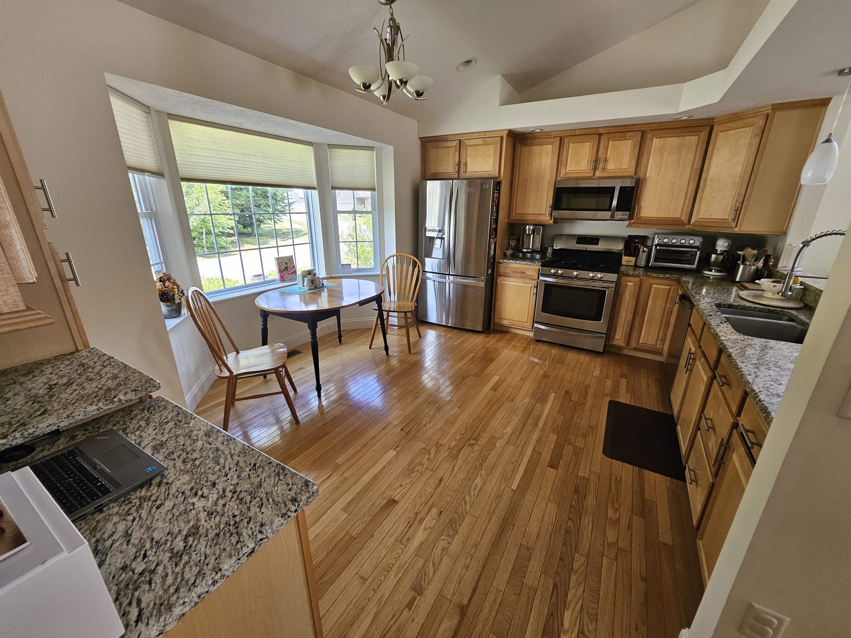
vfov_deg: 89.9
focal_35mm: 13
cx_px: 426
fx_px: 320
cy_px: 319
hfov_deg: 106.2
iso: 125
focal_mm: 1.7
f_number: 2.2
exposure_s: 1/60
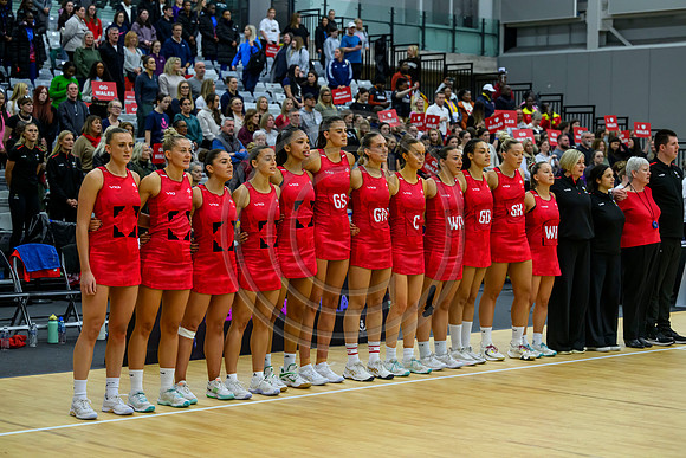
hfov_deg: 25.7
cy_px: 229
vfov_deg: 17.3
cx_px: 343
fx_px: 1506
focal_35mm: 79
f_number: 3.5
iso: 4000
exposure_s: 1/1000
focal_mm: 79
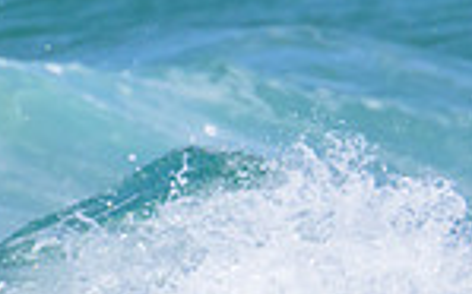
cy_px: 565
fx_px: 55459
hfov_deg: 0.5
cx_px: 635
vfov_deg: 0.3
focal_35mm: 4313
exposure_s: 1/2000
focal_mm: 800
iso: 1250
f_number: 16
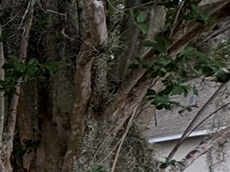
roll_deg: +3.4
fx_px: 558
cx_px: -415
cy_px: 292
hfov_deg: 12.5
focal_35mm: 84
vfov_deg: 15.5
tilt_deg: -7.4
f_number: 2.2
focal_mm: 2.22
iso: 64
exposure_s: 1/337
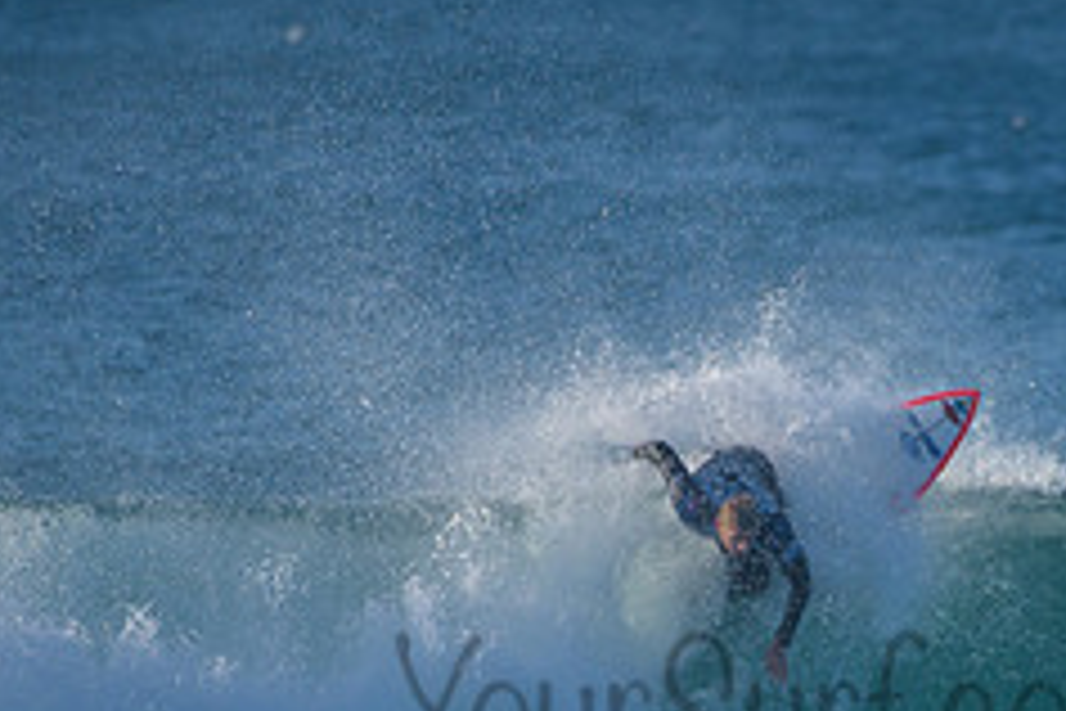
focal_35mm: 1319
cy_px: 622
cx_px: 863
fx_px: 39054
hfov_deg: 1.6
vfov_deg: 1.0
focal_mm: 500
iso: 280
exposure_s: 1/2000
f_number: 5.6
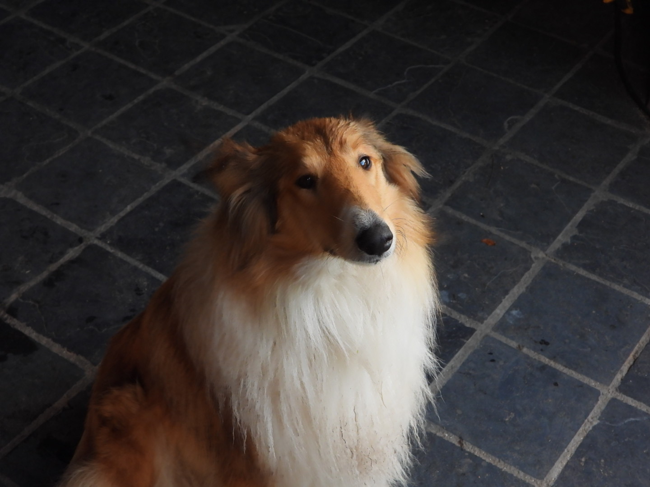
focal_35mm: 60
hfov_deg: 32.2
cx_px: 325
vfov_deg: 24.4
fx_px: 1127
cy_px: 244
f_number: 3.5
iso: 720
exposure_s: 1/125
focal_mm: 10.7
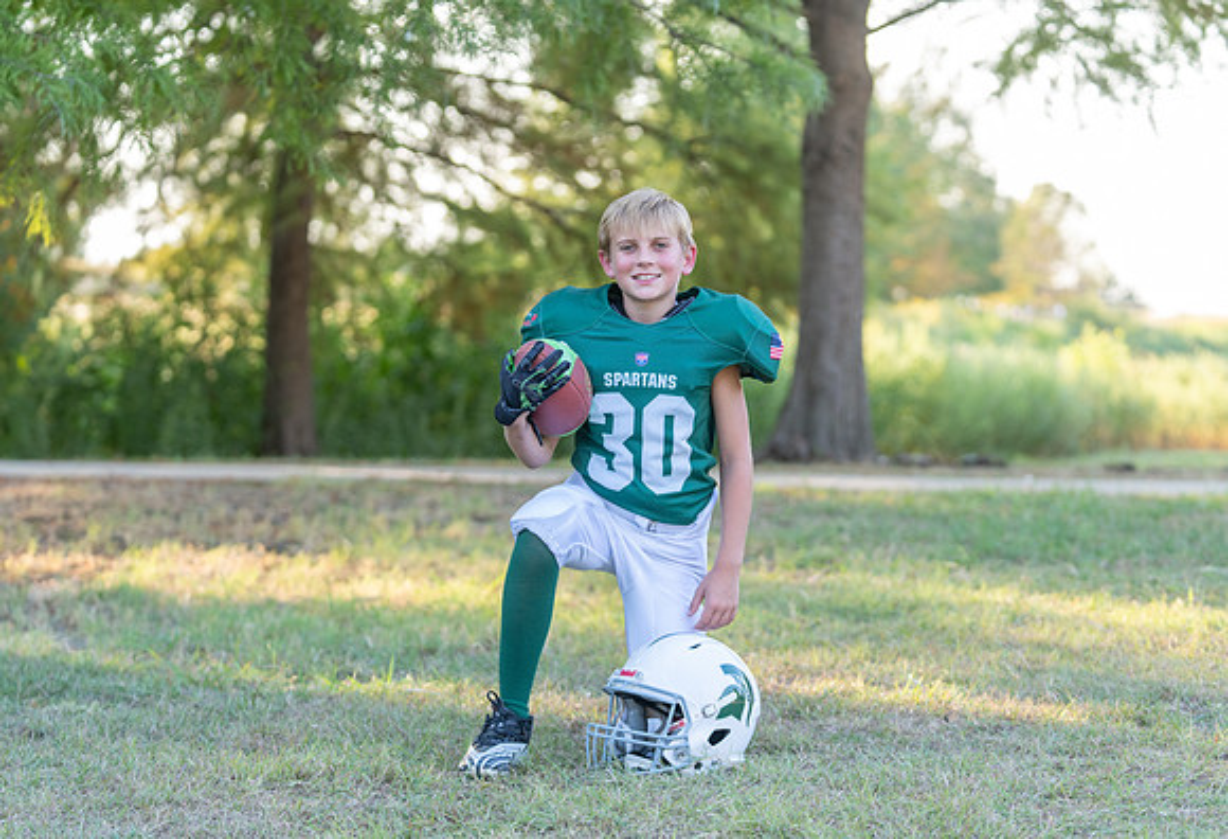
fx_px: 3060
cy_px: 440
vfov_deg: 15.6
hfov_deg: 22.7
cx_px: 610
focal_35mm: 89
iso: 250
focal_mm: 83
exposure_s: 1/320
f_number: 2.8
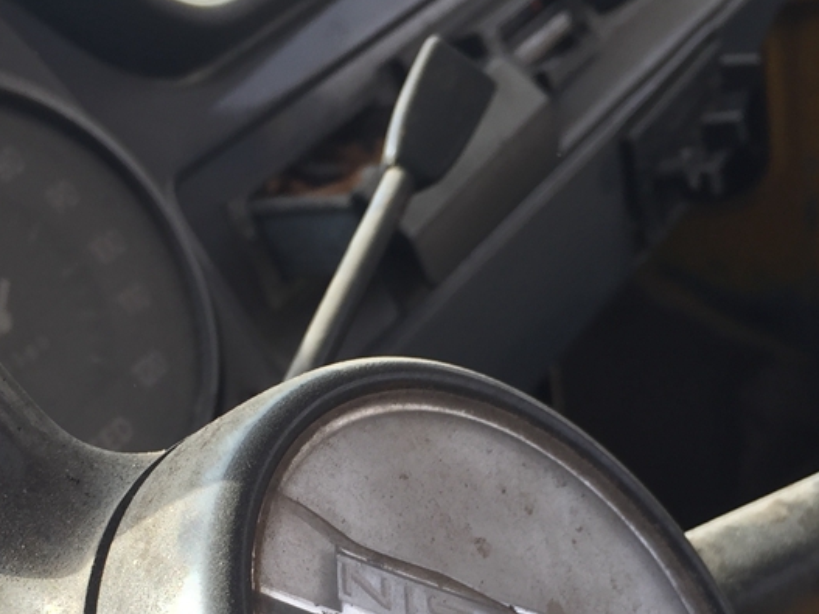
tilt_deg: -30.5
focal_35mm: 66
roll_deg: +13.6
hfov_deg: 29.2
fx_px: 1561
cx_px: 278
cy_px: 561
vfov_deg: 21.7
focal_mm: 4.15
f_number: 2.2
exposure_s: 1/120
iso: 32
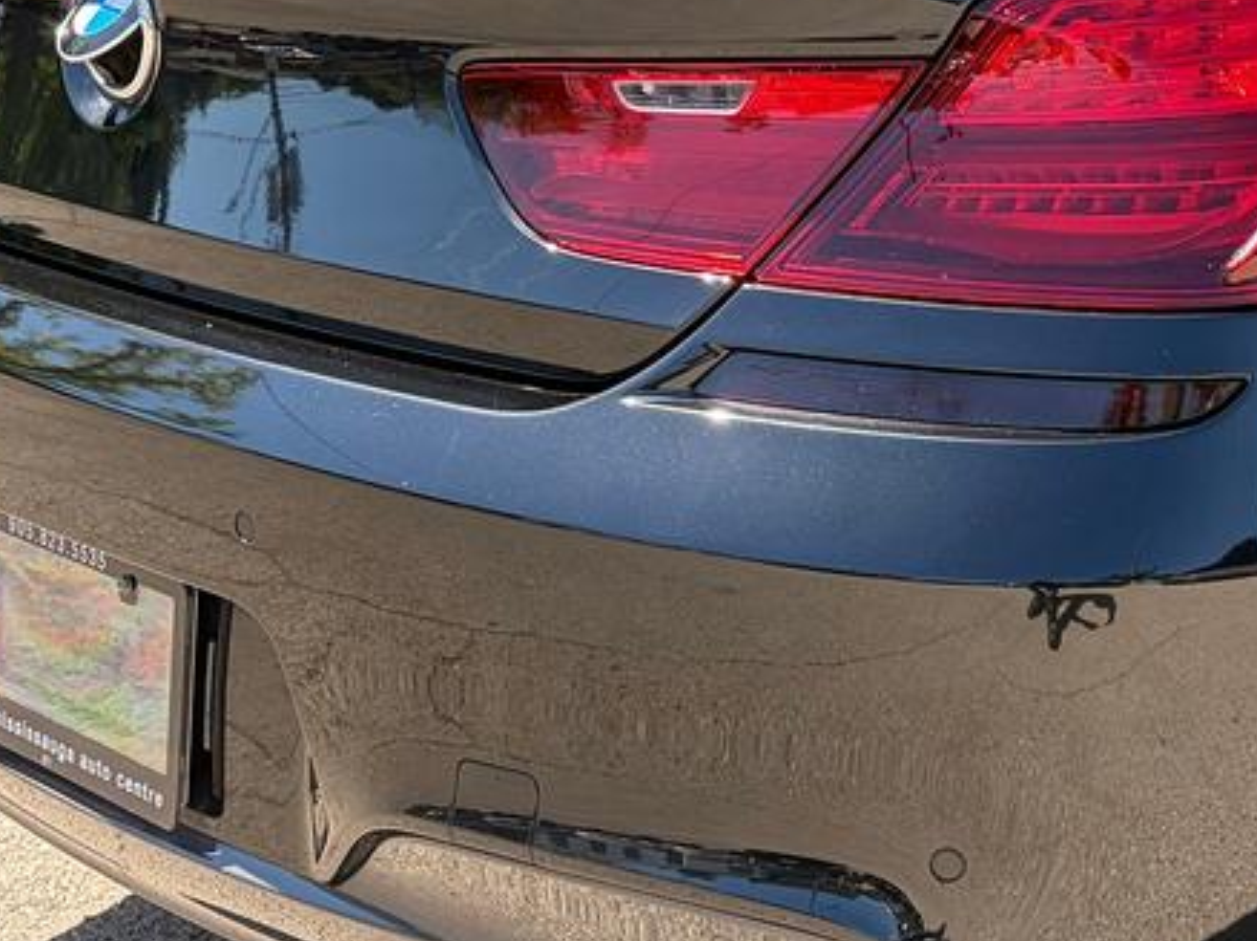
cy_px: 367
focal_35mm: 76
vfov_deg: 19.3
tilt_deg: -13.2
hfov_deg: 24.4
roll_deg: +0.6
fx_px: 2758
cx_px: 1291
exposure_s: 1/773
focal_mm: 5.96
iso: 64
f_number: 1.6
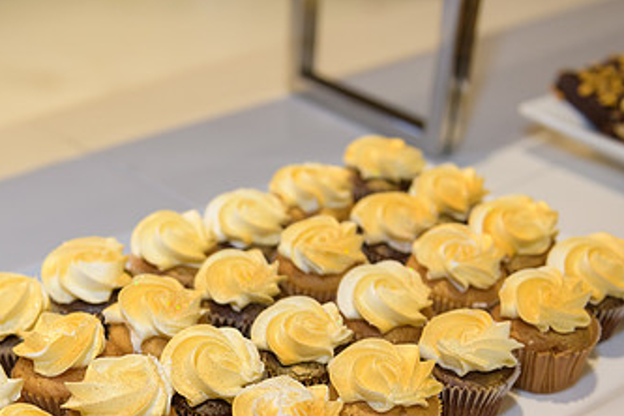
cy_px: 361
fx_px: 1057
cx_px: 210
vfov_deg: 21.8
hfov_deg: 32.6
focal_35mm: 61
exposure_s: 1/125
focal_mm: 35
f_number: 3.2
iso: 400
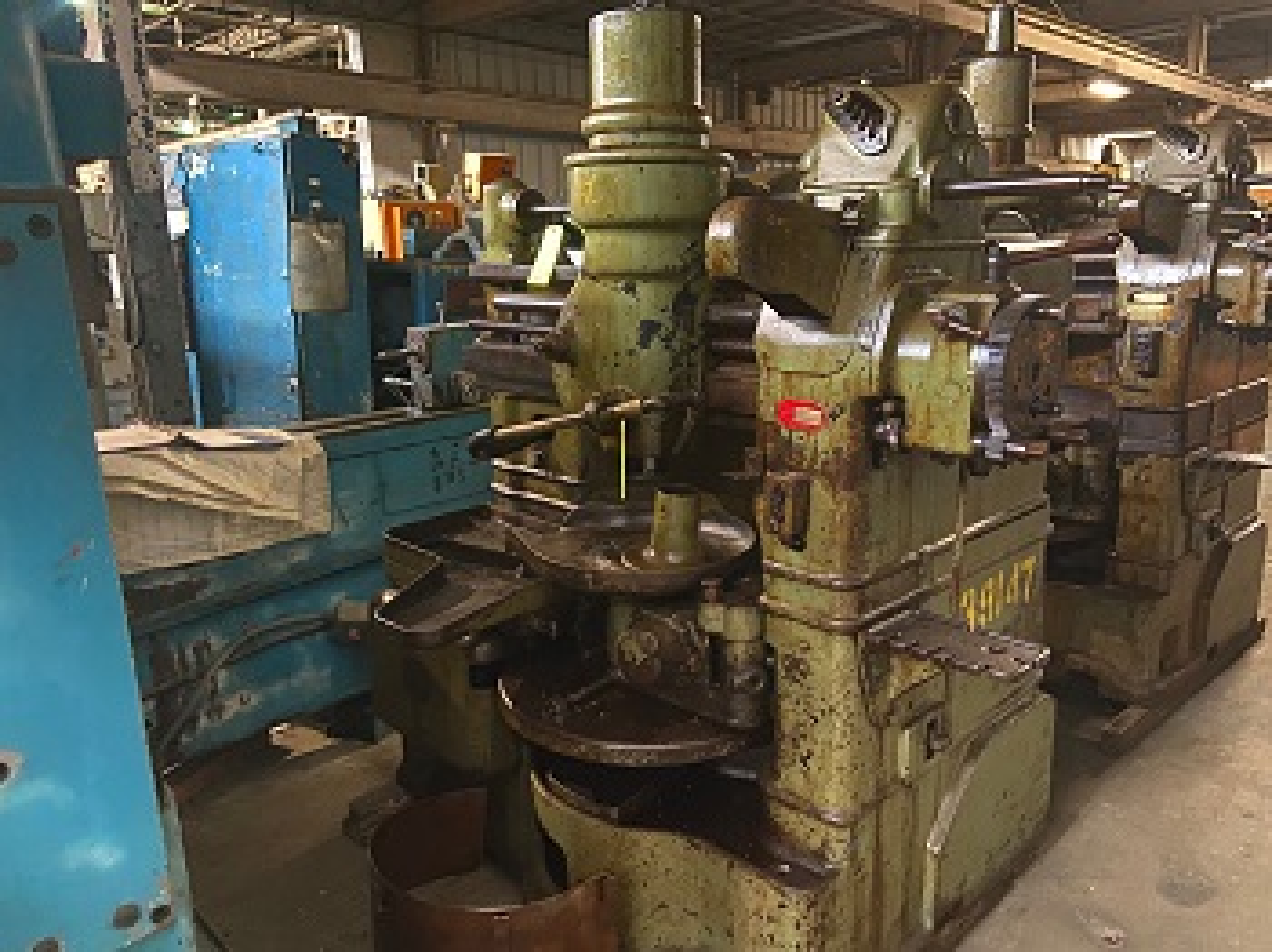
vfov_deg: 53.0
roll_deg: +1.3
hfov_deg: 67.3
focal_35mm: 26
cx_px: 636
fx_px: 955
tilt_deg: -13.1
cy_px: 476
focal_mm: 4.25
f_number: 1.8
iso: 1250
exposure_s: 1/15
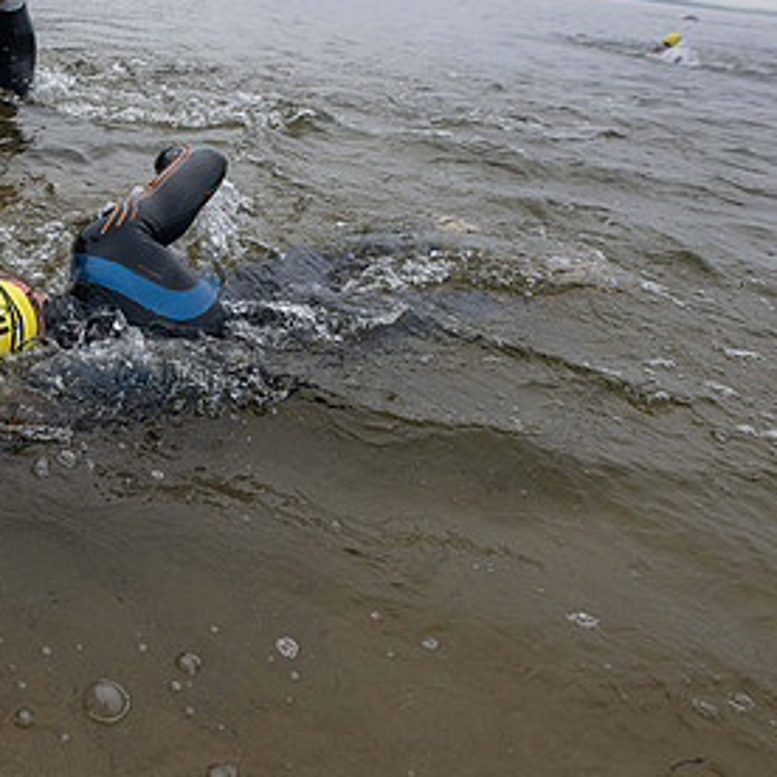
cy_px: 398
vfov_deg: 62.9
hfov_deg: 53.5
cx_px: 53
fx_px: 635
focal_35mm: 25
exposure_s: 1/800
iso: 320
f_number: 4
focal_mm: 14
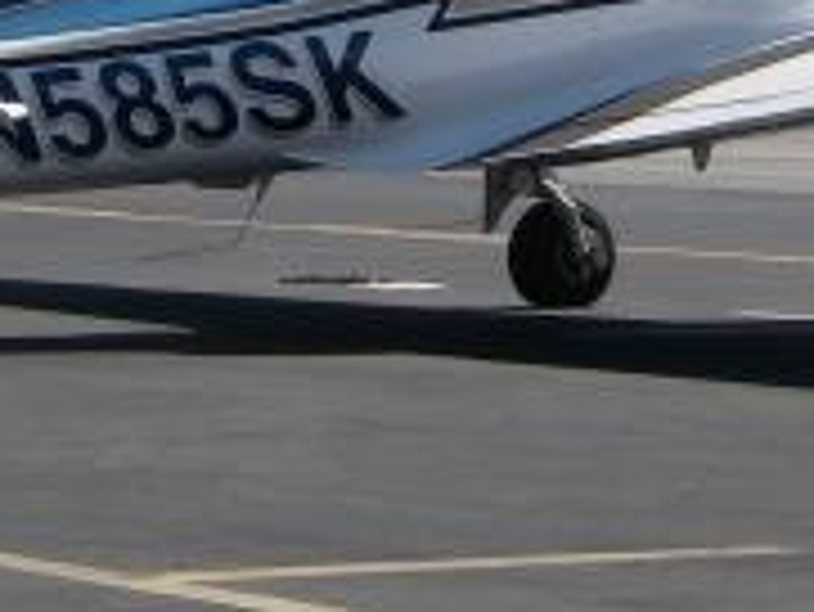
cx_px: 490
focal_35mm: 223
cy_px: -212
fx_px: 5247
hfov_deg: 8.9
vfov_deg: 6.6
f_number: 7.4
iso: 64
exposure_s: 1/250
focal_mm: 10.5
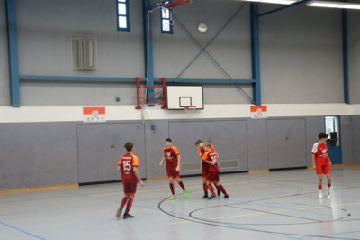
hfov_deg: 33.4
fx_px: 599
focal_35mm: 60
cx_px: 180
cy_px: 120
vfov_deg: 22.6
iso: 3200
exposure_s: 1/60
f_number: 13
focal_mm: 40
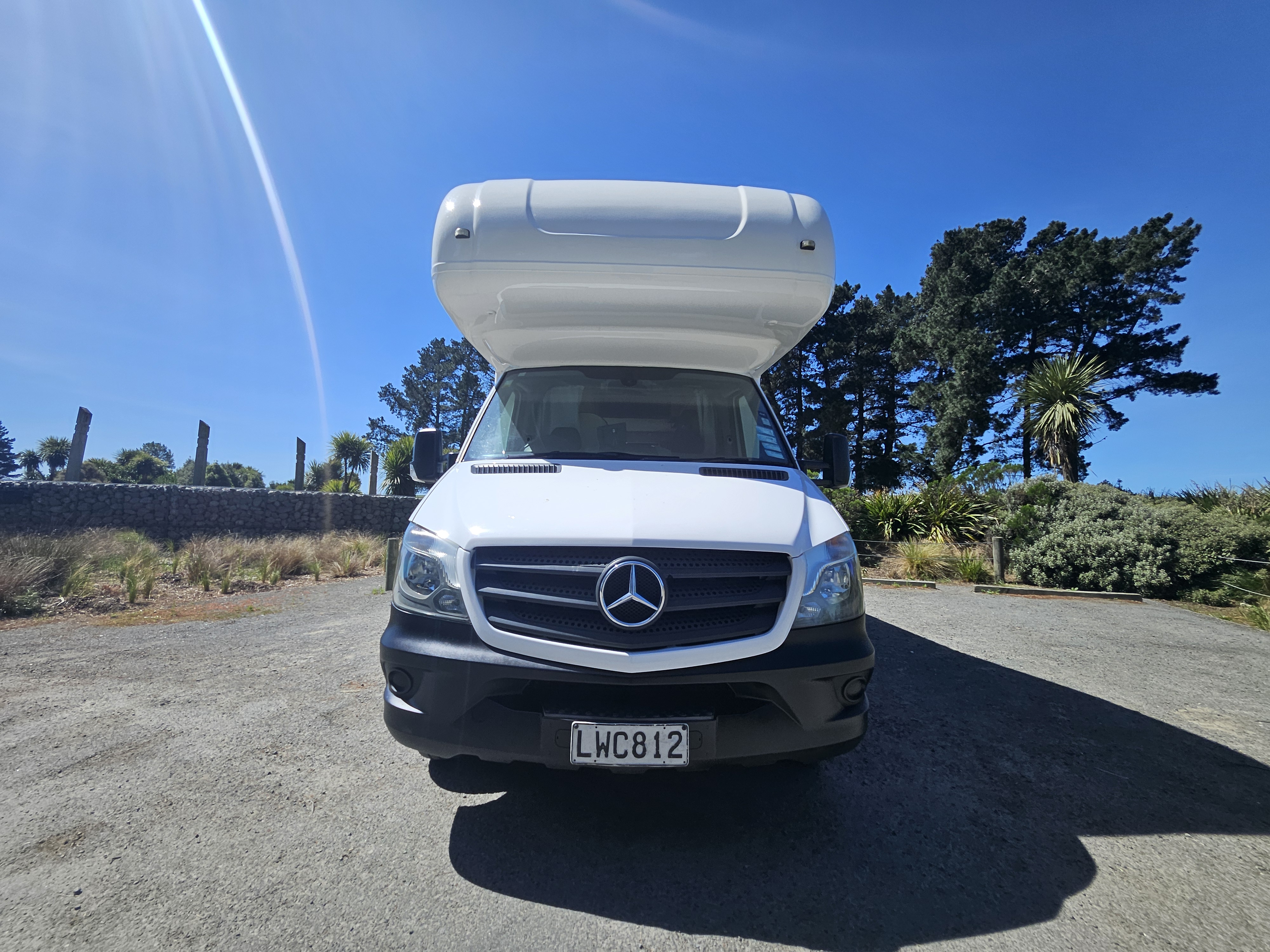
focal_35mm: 13
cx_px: 635
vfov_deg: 89.9
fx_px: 477
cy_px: 476
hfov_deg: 106.2
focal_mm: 1.74
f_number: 2.2
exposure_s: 1/1533
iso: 32
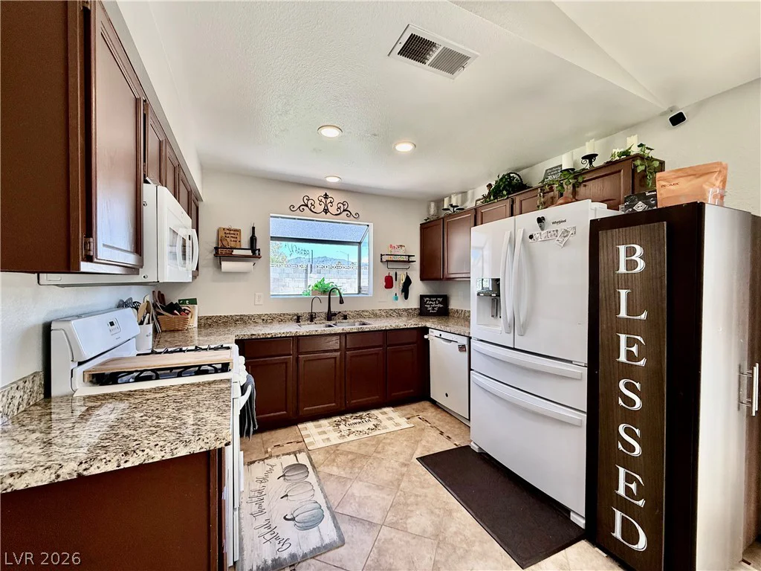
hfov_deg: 102.1
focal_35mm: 14
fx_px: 308
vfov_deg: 85.7
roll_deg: +0.0
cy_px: 286
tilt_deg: +0.1
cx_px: 380
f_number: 2.2
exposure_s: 1/120
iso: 100
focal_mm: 2.22
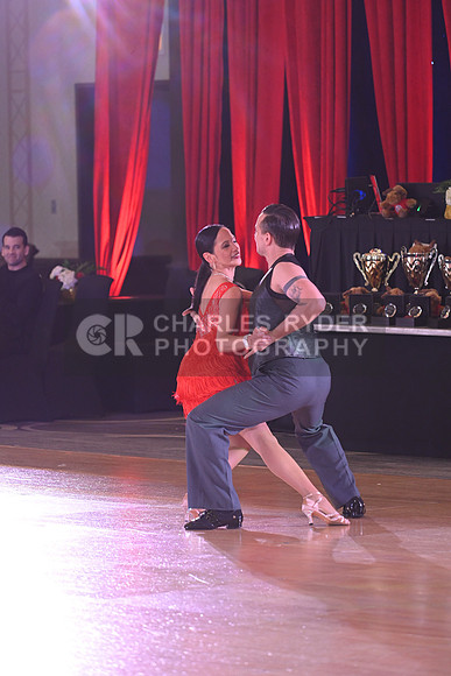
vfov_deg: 10.3
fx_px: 3756
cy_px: 338
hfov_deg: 6.9
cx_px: 226
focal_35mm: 200
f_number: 4.5
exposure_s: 1/200
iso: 1600
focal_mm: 200
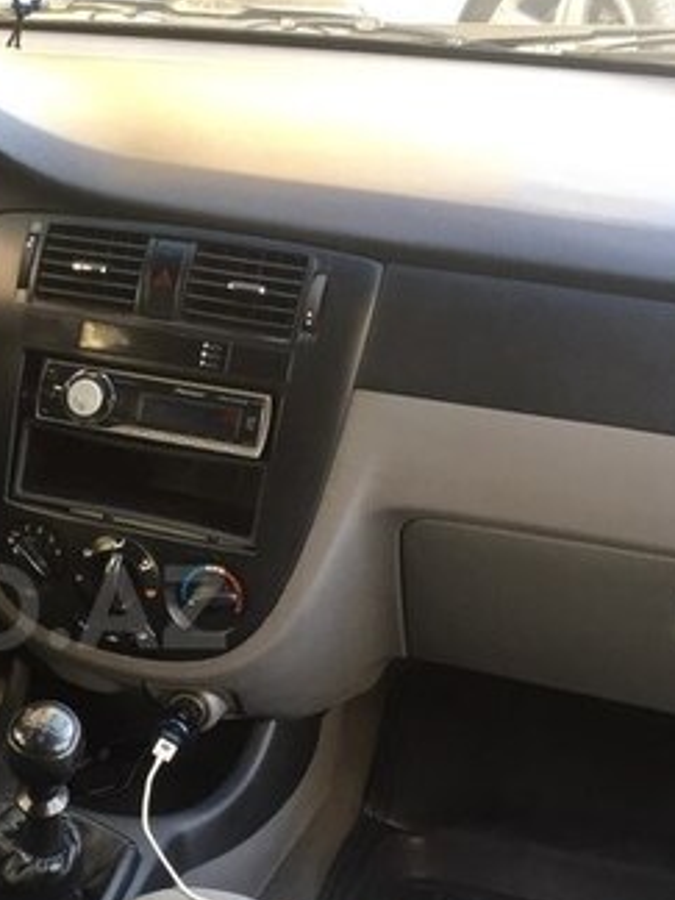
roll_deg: -0.6
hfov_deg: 23.4
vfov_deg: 32.4
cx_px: -58
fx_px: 1534
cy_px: 607
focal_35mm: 59
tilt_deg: -27.2
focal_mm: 4.15
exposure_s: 1/33
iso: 32
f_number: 2.2
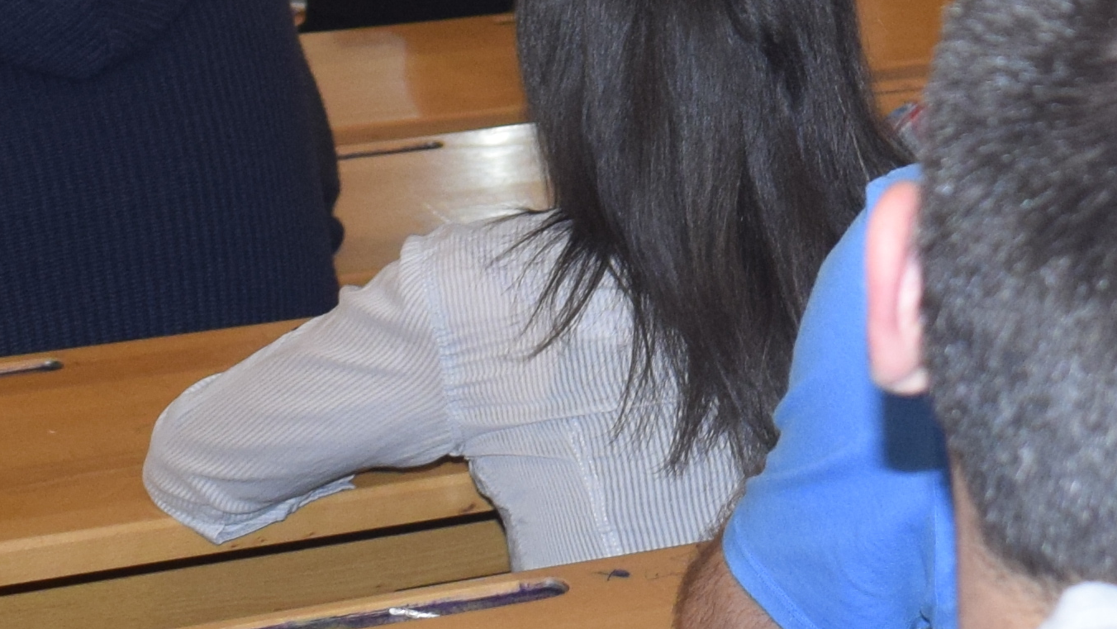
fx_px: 4749
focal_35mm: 160
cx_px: 1182
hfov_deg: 13.2
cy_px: -684
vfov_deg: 7.3
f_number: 4.5
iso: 800
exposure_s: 1/80
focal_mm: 23
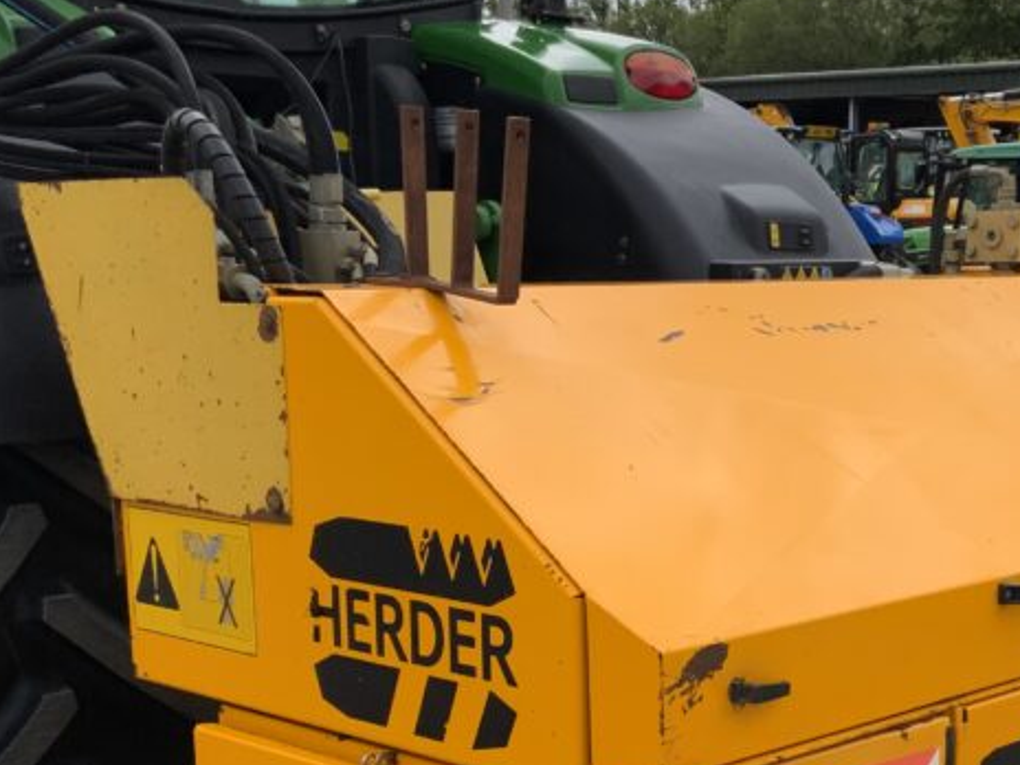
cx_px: 728
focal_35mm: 64
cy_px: 605
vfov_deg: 22.6
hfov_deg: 29.9
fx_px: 1886
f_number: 1.8
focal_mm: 3
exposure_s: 1/1121
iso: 16
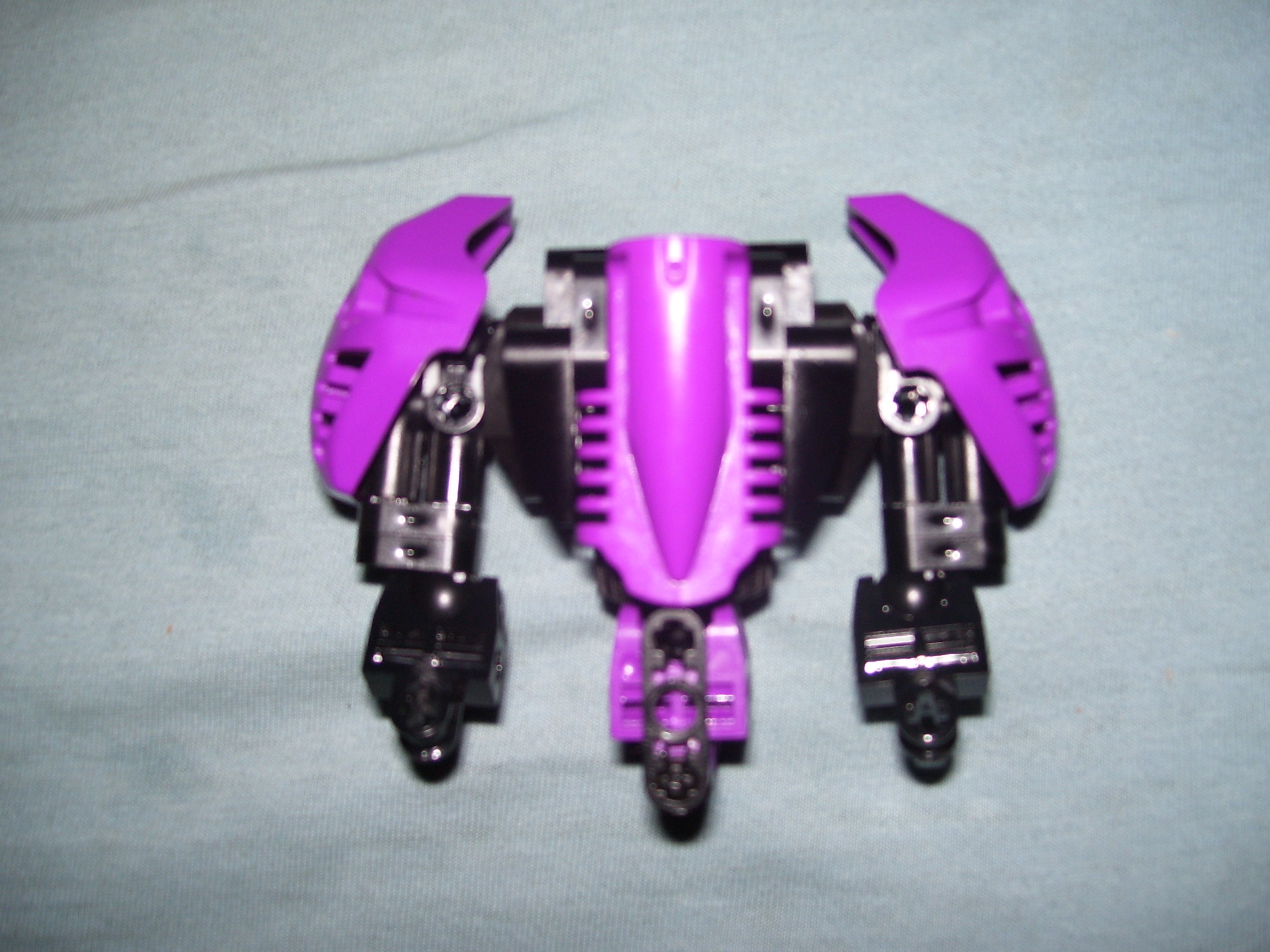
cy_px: 476
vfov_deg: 39.7
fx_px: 1321
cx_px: 635
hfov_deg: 51.4
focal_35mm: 36
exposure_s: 1/60
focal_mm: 6
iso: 80
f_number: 2.7
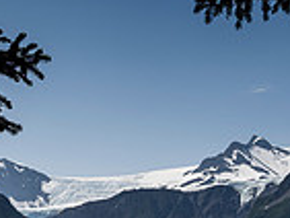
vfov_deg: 12.8
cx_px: 125
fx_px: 964
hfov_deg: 17.1
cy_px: 194
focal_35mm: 115
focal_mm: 14
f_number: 8
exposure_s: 1/1000
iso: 400
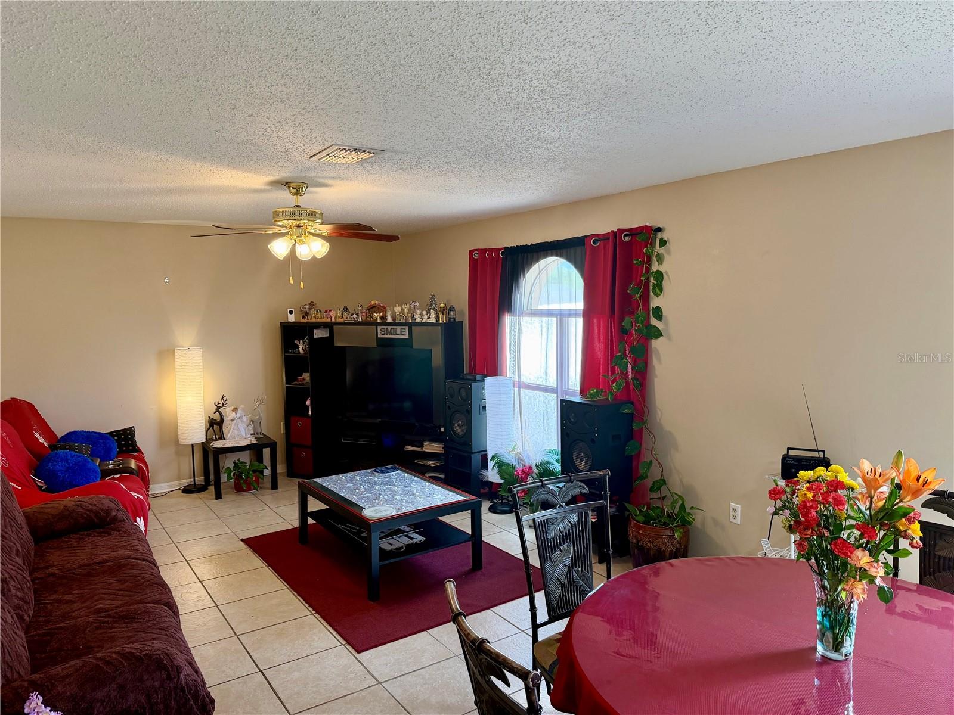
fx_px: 661
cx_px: 477
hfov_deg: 71.6
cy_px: 358
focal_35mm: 24
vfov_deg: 56.8
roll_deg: +1.0
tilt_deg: -4.5
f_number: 1.78
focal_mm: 6.76
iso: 250
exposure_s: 1/120
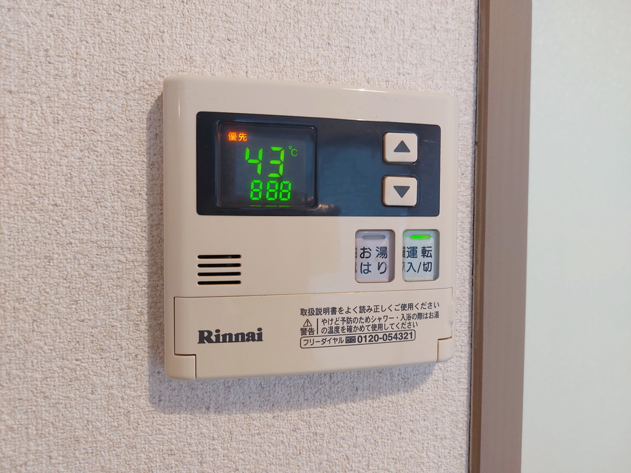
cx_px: 316
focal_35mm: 24
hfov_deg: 71.6
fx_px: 437
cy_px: 236
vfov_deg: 56.8
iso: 64
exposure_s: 1/24
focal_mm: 5.23
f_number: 1.8
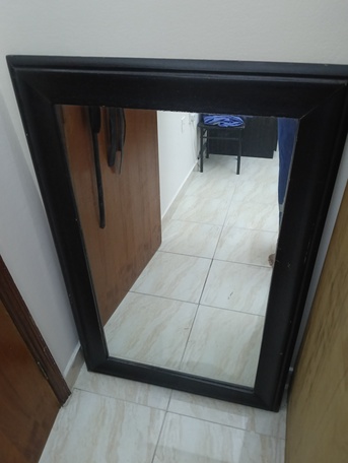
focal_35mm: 27
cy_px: 232
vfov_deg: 65.3
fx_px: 361
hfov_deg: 51.4
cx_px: 174
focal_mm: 3.98
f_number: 1.8
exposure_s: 1/14.3
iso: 2000
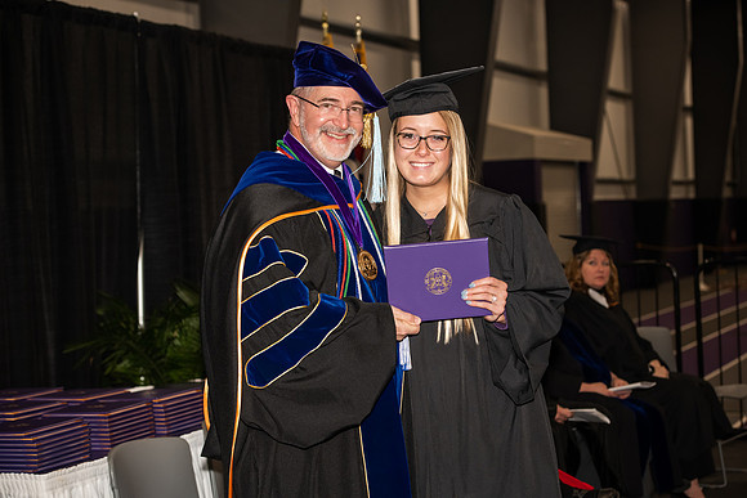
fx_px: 1702
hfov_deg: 24.8
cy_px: 249
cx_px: 374
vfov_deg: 16.7
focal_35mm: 82
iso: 1000
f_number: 5.6
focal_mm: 82
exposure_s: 1/200
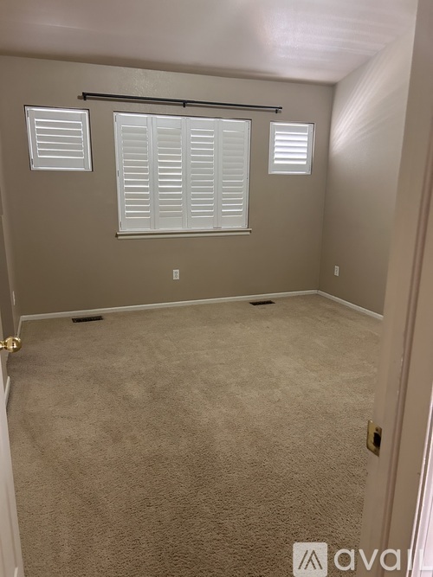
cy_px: 288
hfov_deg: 53.0
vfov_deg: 67.3
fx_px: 434
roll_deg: -0.7
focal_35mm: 26
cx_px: 216
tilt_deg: -13.8
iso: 320
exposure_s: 1/60
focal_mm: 5.7
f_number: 1.5
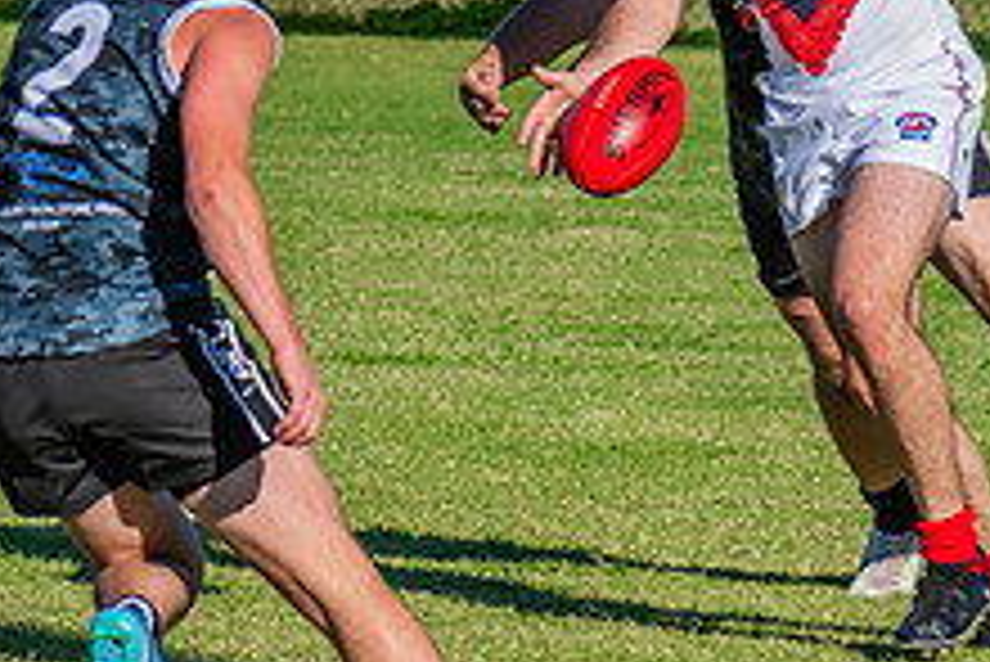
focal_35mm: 788
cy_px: 202
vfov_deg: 1.7
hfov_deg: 2.6
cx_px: 725
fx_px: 21683
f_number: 10
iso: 800
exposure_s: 1/1600
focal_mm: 240
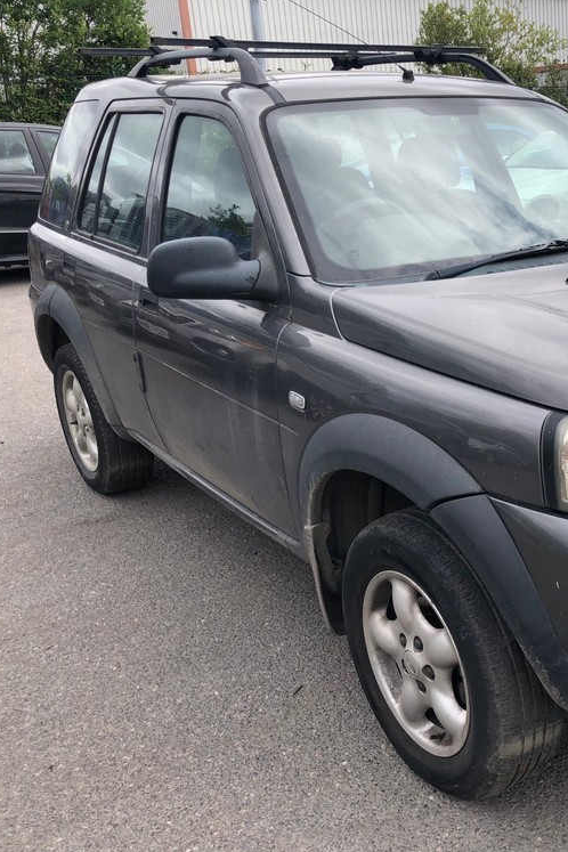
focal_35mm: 39
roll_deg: +2.0
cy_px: 425
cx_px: 537
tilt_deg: -17.8
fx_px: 923
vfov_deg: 49.6
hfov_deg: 32.1
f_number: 1.8
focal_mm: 4
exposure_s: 1/873
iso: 20
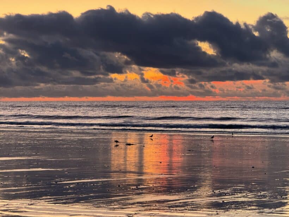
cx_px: 144
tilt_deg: -0.6
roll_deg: -0.5
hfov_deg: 16.4
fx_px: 1002
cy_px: 108
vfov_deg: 12.3
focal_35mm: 120
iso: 400
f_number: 2.8
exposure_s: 1/60
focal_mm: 15.66
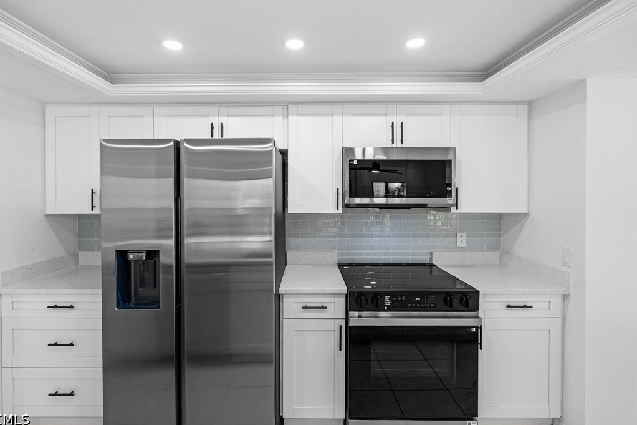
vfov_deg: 70.4
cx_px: 311
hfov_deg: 93.3
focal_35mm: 17
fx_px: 301
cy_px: 203
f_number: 4
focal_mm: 16
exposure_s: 1/160
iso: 500
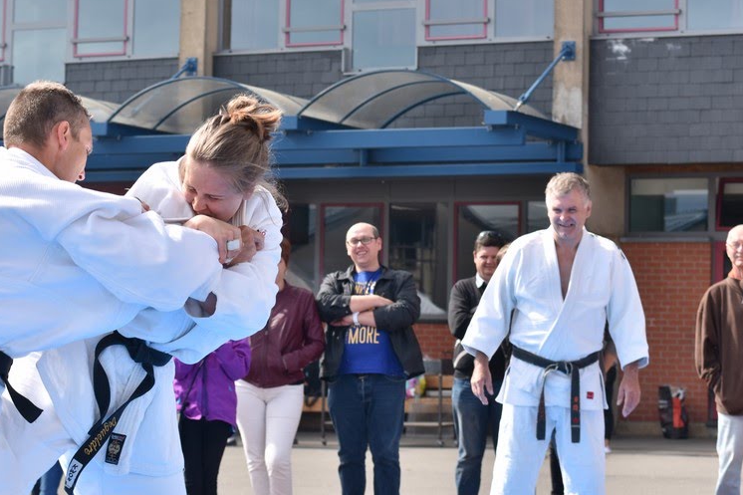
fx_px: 2125
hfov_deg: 19.8
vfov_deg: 13.3
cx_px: 297
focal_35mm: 103
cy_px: 238
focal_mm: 50
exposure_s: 1/500
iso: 100
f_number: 5.6
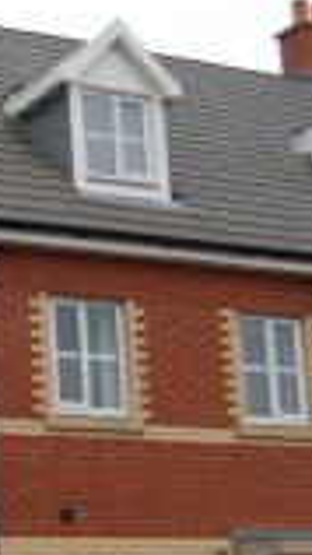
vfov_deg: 24.8
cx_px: -256
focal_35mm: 85
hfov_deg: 12.9
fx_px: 1249
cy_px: 399
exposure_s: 1/125
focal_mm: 18
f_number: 5.6
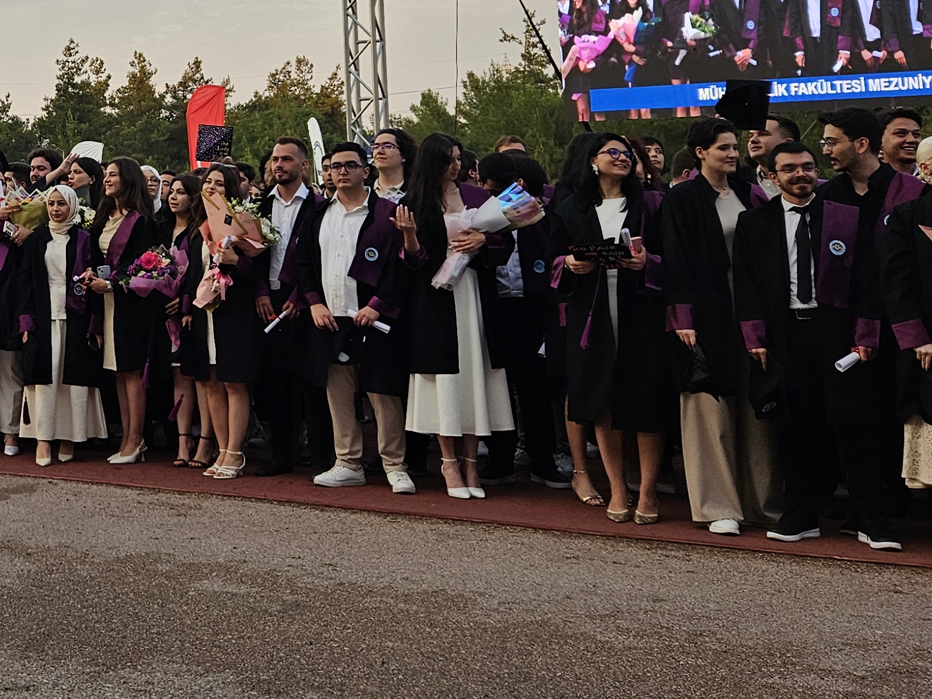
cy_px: 29
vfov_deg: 24.3
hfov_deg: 30.0
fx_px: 1562
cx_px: -78
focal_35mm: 58
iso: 32
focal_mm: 5.4
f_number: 1.8
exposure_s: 1/252
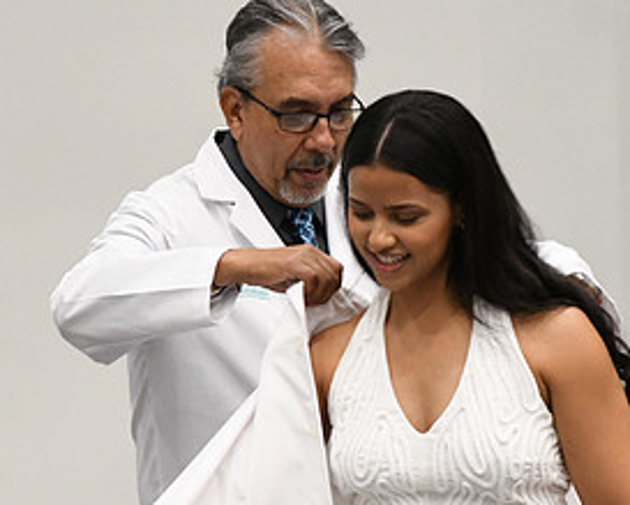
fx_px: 8623
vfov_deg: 3.4
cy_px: 310
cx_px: 342
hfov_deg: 4.2
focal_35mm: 462
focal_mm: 155
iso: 6400
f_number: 8
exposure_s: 1/100
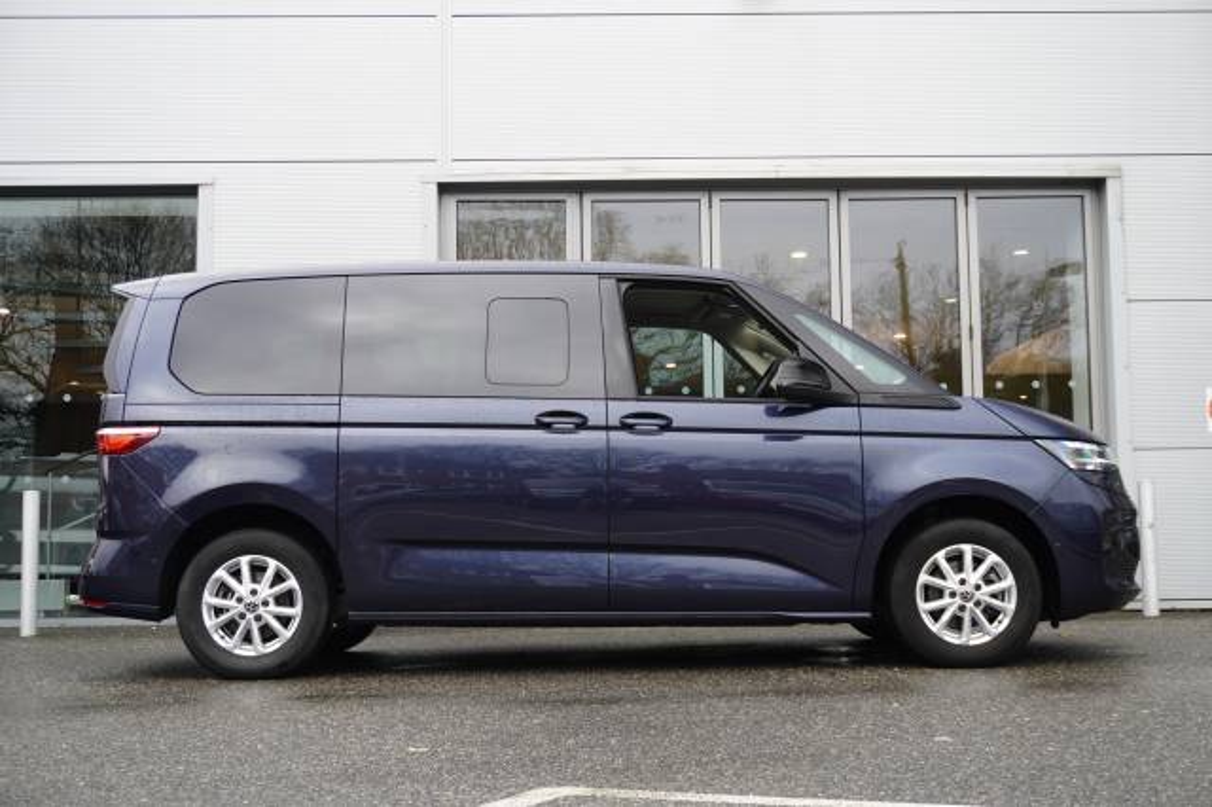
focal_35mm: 46
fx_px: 1565
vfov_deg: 28.9
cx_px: 606
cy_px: 404
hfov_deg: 42.3
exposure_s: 1/60
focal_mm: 31
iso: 160
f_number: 4.5
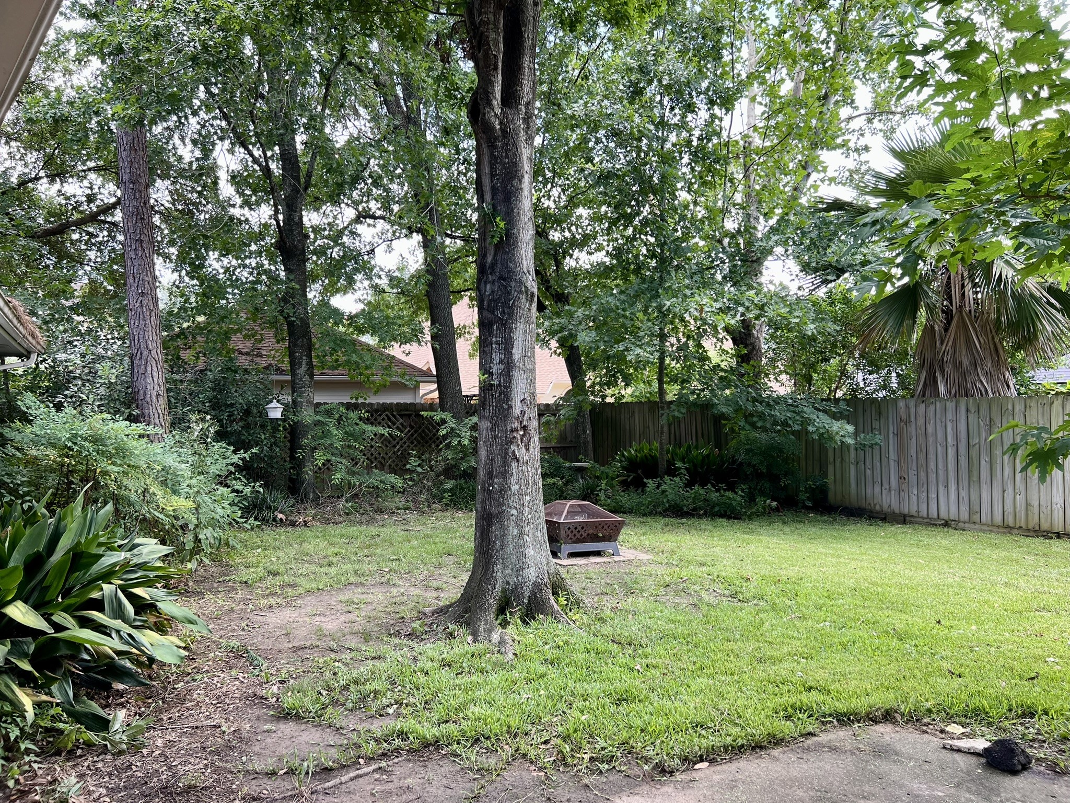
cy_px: 402
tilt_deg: +2.3
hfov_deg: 67.3
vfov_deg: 53.1
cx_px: 535
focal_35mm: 26
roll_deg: +0.2
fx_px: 804
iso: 50
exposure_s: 1/236
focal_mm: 5.7
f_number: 1.5
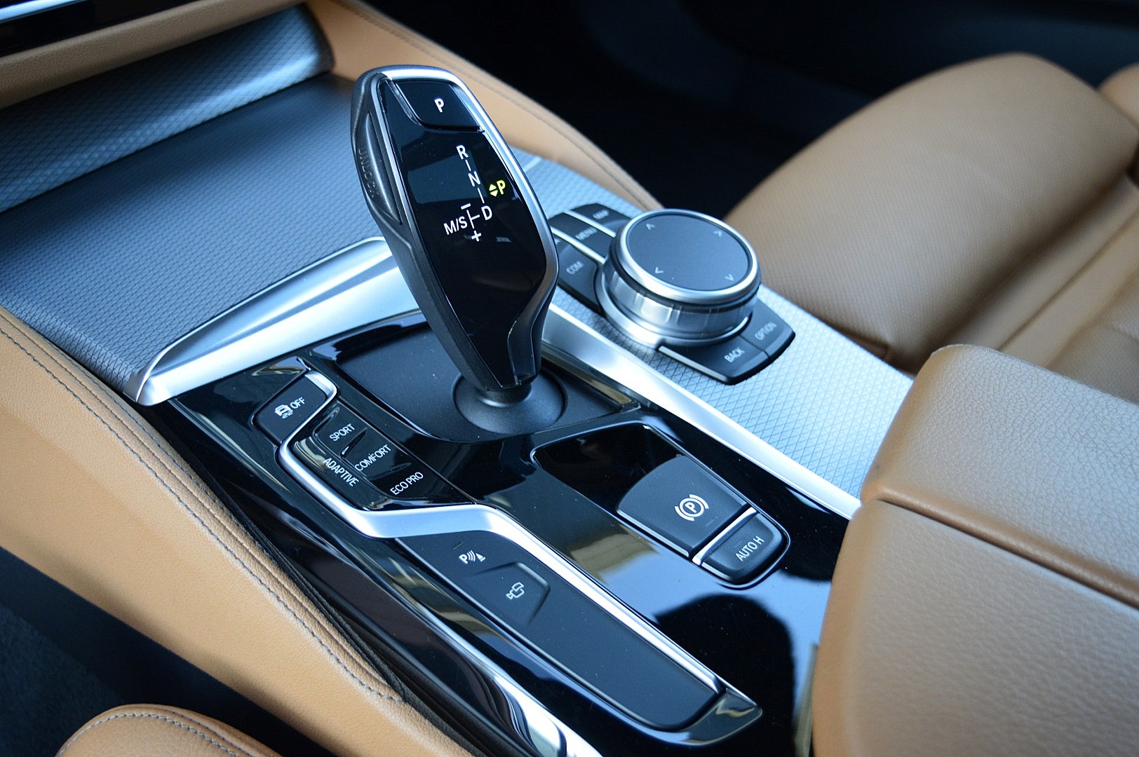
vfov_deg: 30.8
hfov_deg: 45.0
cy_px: 378
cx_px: 570
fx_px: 1375
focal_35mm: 44
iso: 800
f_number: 4.5
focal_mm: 29
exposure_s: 1/60
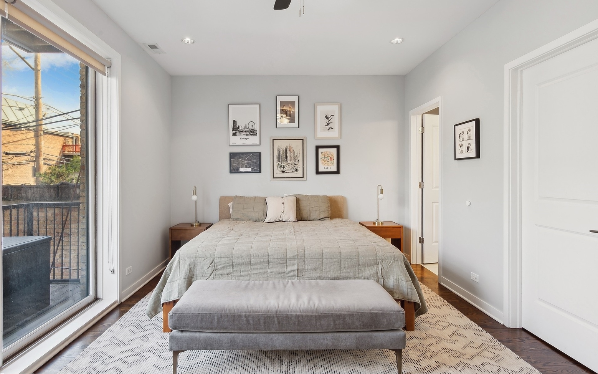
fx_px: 293
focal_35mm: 18
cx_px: 303
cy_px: 178
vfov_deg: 65.0
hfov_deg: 91.1
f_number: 8
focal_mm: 17
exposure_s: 1/5
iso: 200
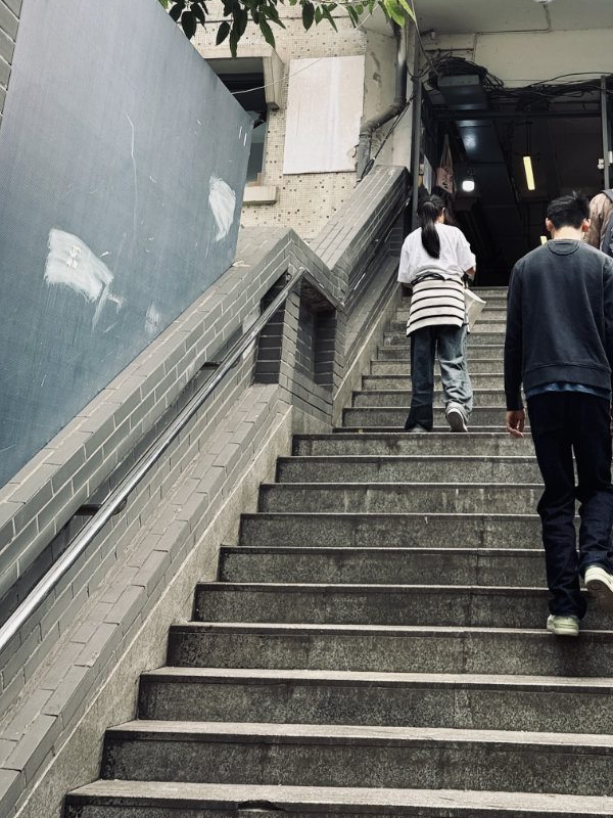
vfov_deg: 37.3
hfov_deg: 29.8
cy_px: 94
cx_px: 458
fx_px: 1133
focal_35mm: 48
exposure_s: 1/397
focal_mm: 6.8
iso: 80
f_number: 1.8
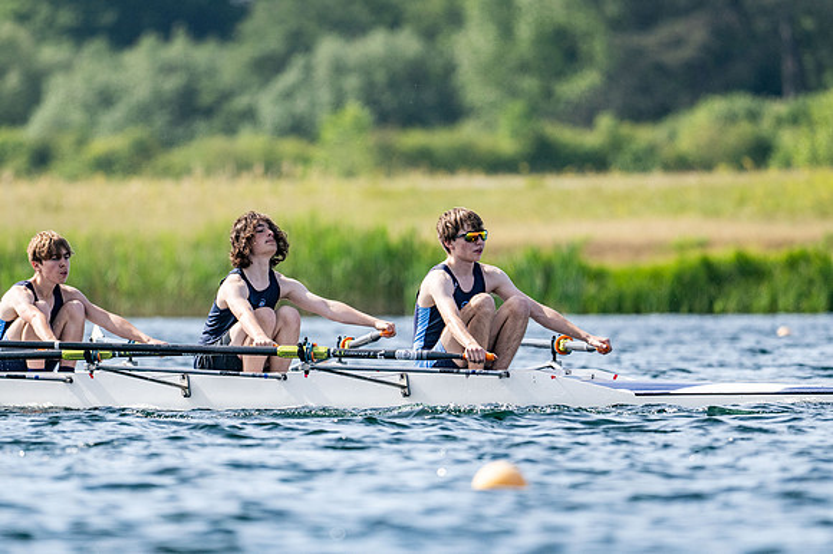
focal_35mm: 600
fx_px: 13875
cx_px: 416
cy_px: 277
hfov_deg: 3.4
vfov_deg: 2.3
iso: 320
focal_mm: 400
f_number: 4.5
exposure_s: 1/2500
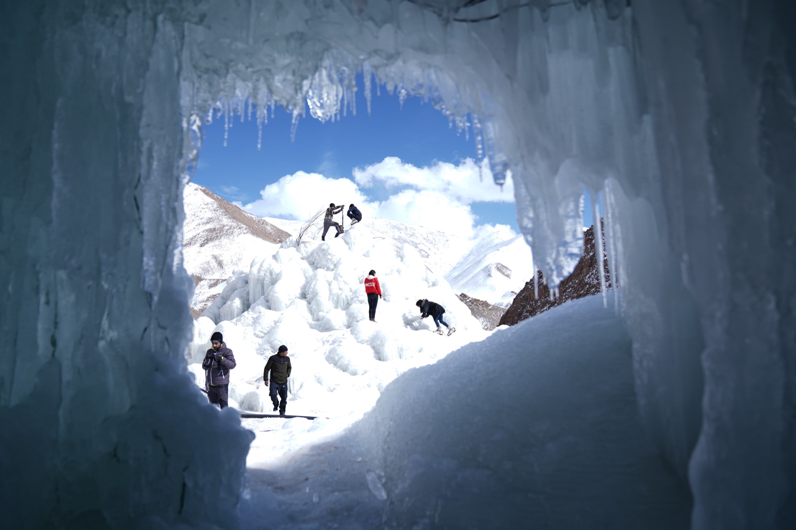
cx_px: 398
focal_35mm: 24
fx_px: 531
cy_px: 265
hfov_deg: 73.7
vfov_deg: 53.1
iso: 64
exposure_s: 1/1250
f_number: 2.8
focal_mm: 24
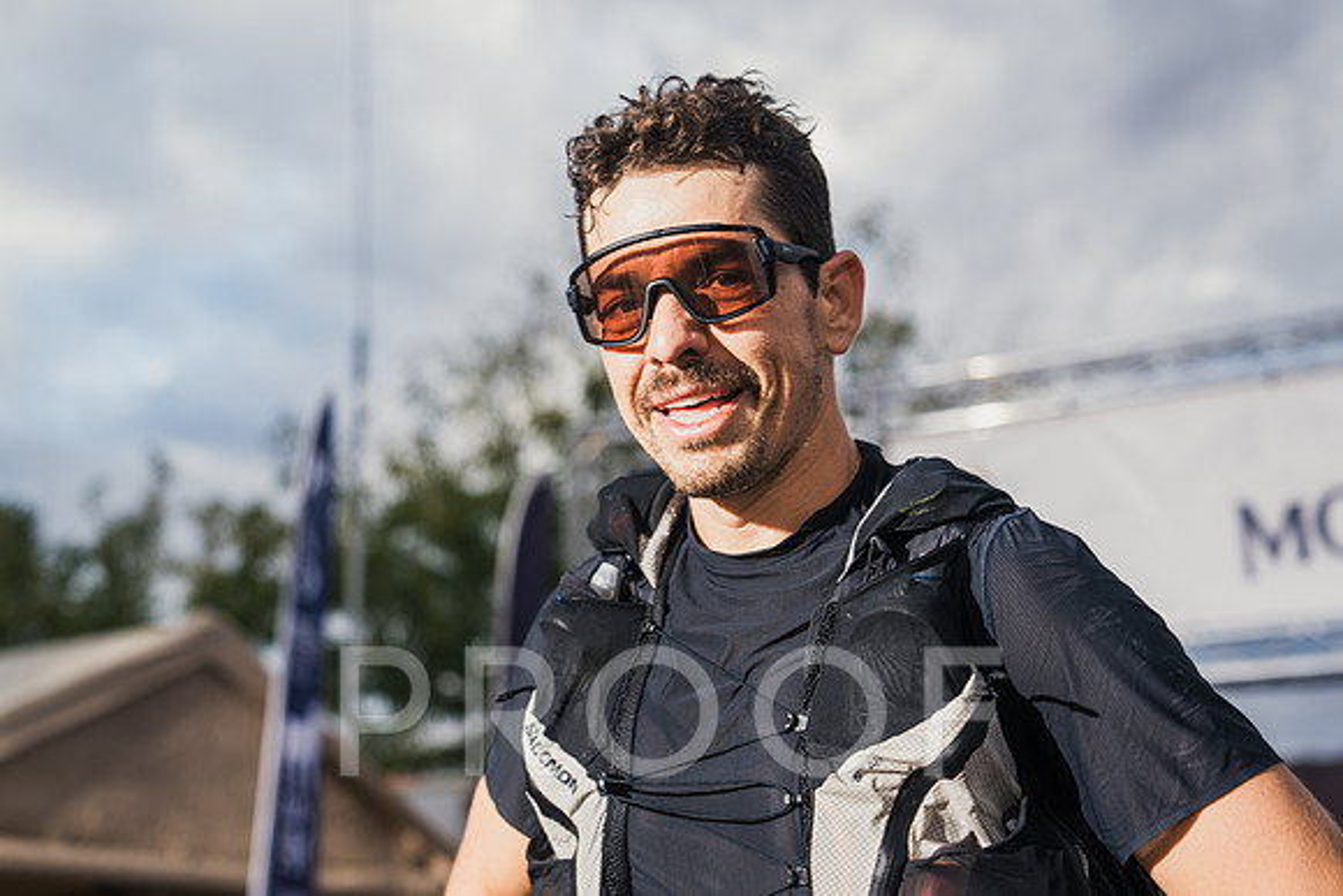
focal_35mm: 53
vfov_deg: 25.5
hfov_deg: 37.4
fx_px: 1983
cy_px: 448
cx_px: 672
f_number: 2.8
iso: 100
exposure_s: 1/200
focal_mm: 52
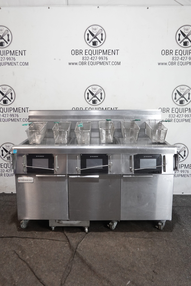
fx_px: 255
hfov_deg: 41.1
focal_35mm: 32
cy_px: 143
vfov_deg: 58.7
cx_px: 96
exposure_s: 1/40
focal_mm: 12.01
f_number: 3.5
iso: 640
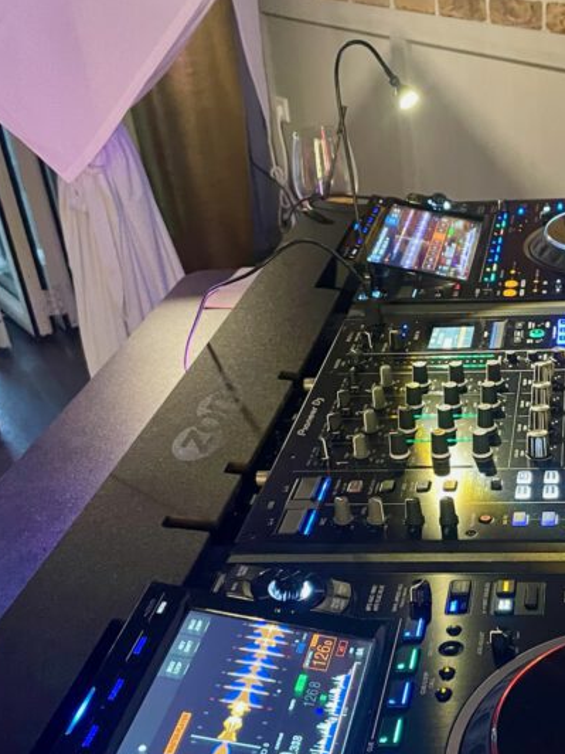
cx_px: 503
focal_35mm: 50
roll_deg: +3.5
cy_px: 471
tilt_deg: -29.2
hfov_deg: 28.1
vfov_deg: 38.0
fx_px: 1088
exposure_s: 1/25
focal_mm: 4.2
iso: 500
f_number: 1.6
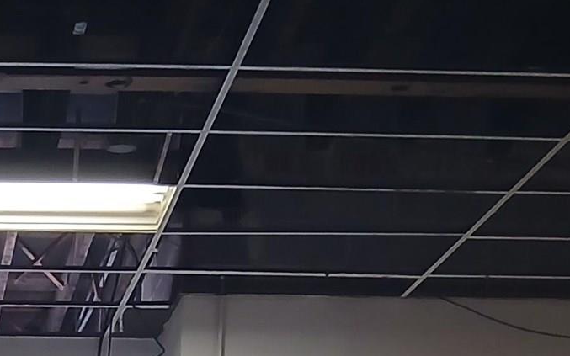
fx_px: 1942
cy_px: 965
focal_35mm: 125
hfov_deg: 16.1
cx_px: -112
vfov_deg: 9.0
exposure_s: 1/30
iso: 200
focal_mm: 3.98
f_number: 1.8
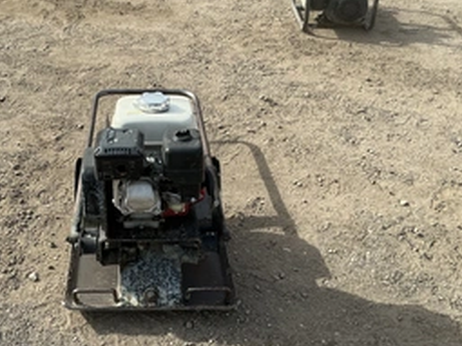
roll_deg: +1.8
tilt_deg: -36.8
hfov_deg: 42.0
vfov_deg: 32.7
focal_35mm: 44
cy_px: 208
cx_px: 129
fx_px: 587
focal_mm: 3
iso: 25
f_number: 1.8
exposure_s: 1/1144
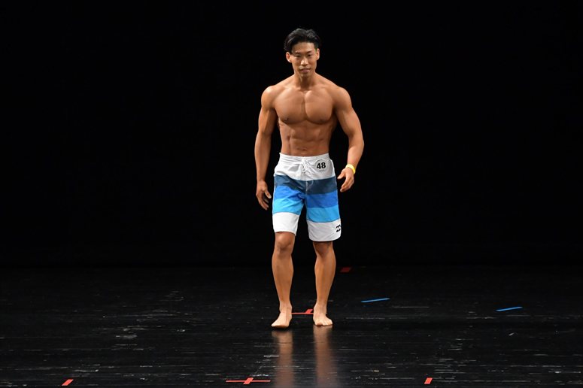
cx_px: 292
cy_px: 194
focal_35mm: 300
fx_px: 4856
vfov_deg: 4.6
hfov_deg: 6.9
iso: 3200
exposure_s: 1/400
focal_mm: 200
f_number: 5.6
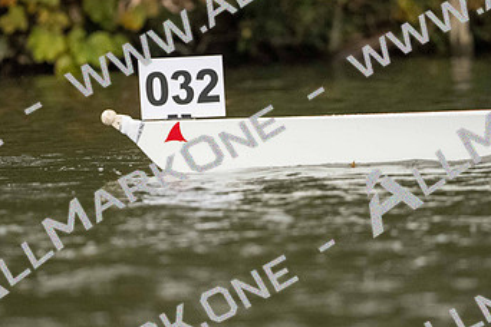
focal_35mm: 656
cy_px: 101
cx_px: 243
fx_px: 8946
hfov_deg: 3.1
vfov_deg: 2.1
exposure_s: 1/1600
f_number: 4
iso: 4000
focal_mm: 386.4
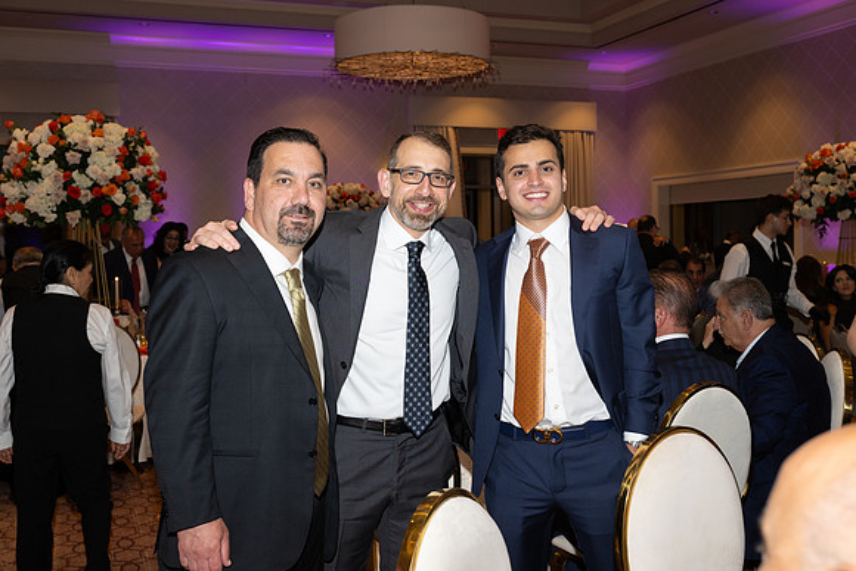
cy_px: 286
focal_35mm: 39
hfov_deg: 49.5
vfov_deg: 34.2
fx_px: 928
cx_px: 428
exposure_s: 1/100
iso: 800
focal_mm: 39
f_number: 5.6
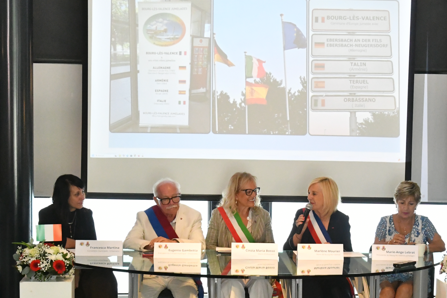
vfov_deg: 16.3
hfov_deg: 24.3
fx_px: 1031
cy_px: 249
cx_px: 305
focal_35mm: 83
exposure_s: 1/400
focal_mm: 32
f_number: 5.6
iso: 6400
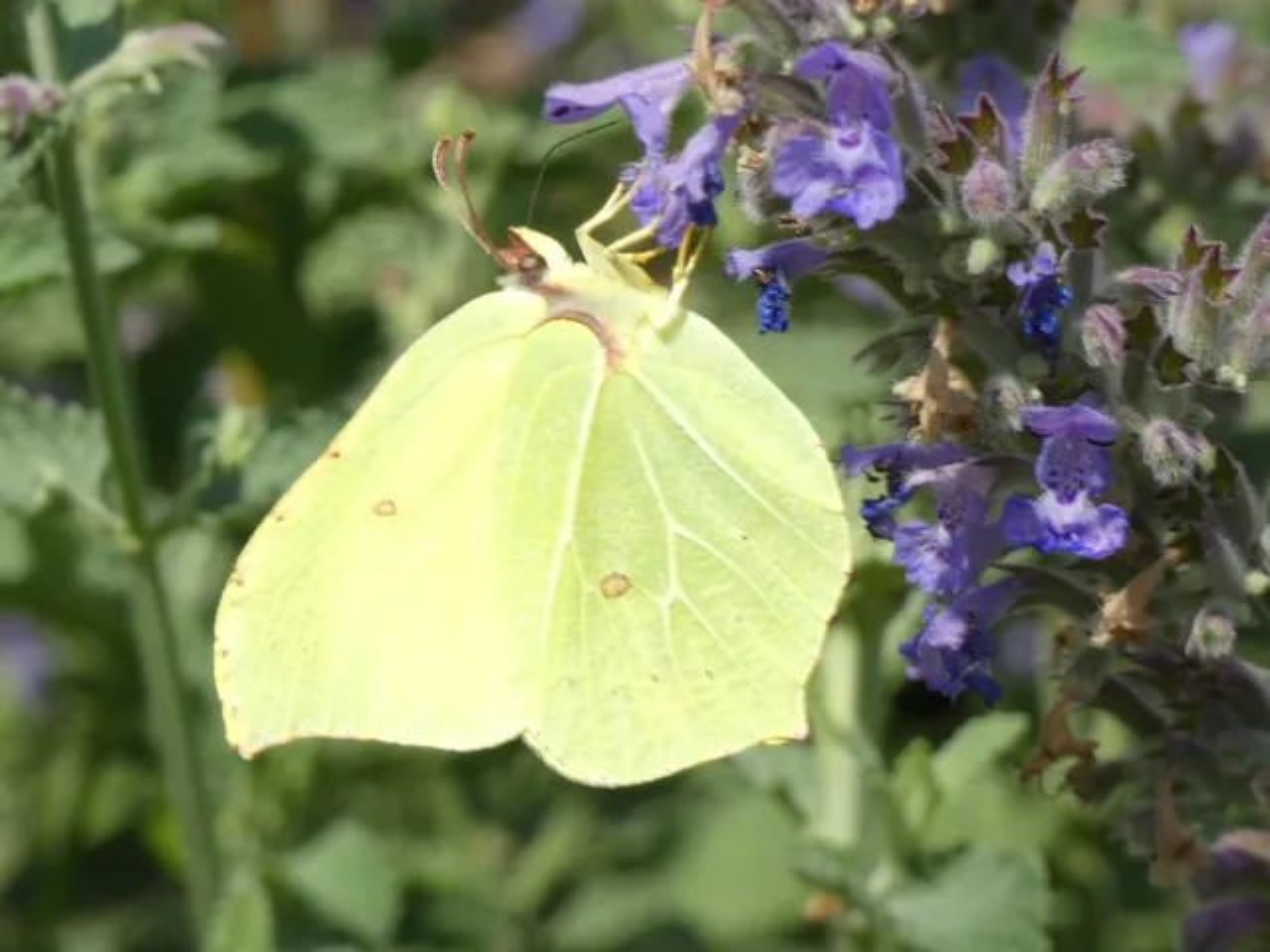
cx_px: 635
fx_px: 13648
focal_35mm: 372
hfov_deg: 5.3
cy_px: 476
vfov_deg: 4.0
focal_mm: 66.7
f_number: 5.6
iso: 80
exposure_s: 1/160
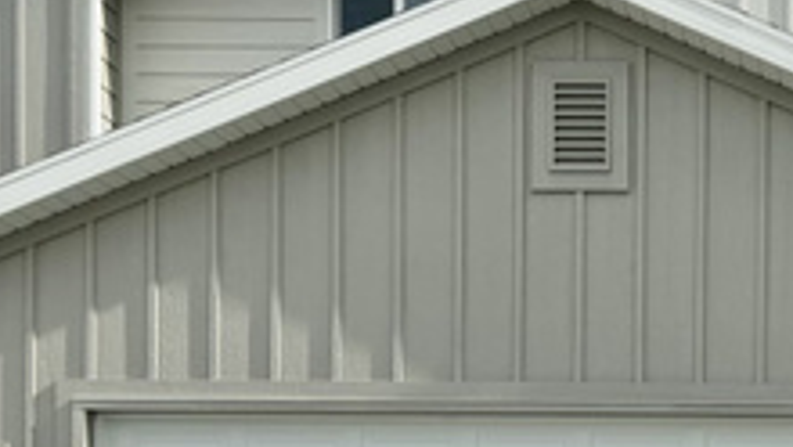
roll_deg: -0.2
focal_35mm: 76
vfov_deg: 15.9
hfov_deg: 26.8
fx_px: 1599
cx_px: 732
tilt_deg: +9.7
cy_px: 296
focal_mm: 6.76
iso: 80
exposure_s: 1/5319
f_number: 1.78
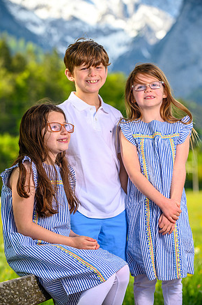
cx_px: 102
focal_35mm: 105
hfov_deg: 13.0
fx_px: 886
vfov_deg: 19.5
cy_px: 149
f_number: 4
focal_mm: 102
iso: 100
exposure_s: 1/800
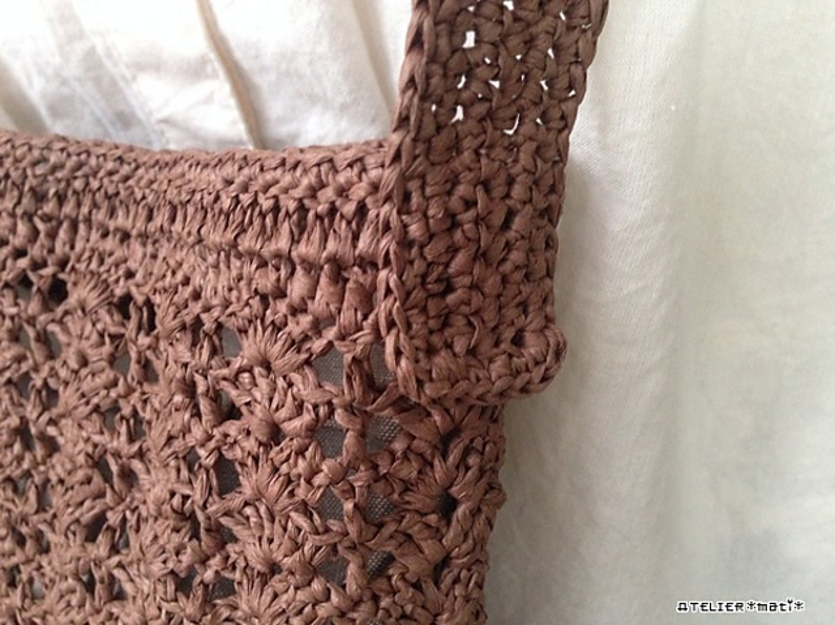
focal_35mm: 33
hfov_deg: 55.4
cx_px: 418
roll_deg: -1.4
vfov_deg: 42.9
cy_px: 312
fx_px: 795
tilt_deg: -27.4
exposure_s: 1/20
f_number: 2.4
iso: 400
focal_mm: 4.12
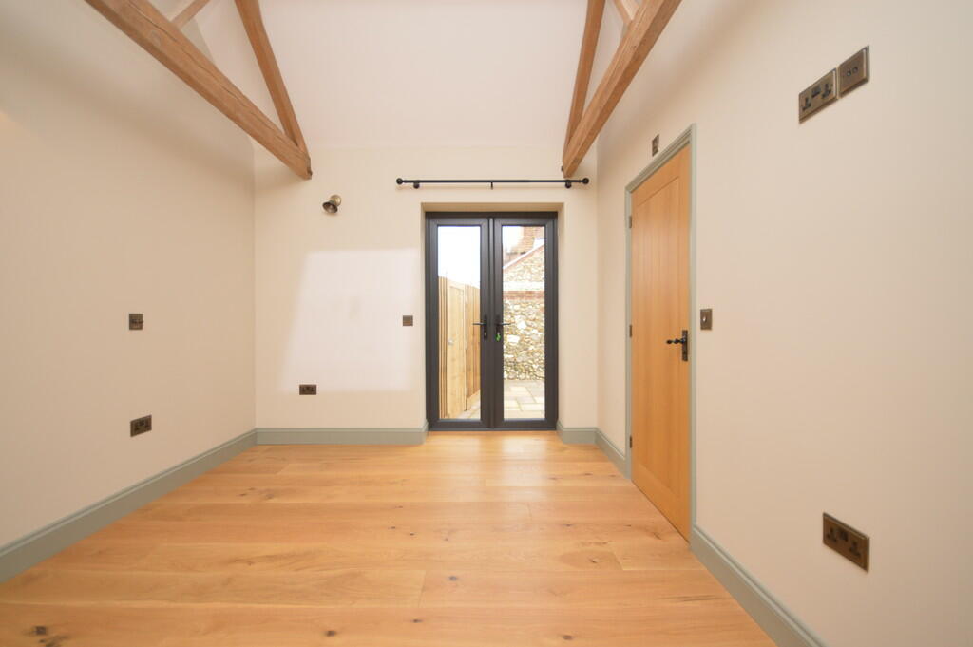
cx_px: 486
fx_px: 405
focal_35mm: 15
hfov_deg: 100.4
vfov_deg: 77.2
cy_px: 324
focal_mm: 10
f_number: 4
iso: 450
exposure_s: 1/60
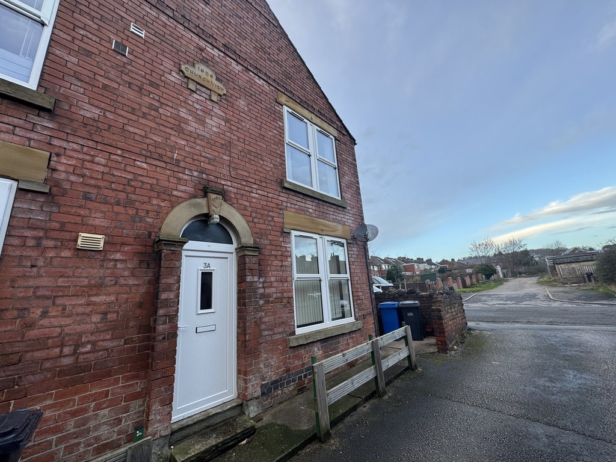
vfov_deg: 85.7
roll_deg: +4.3
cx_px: 308
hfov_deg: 102.1
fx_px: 249
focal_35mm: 14
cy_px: 231
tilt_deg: +15.2
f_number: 2.2
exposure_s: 1/128
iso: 40
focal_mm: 2.22
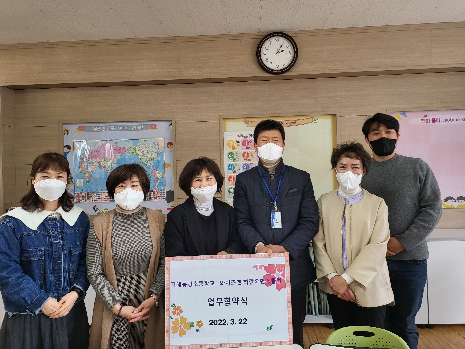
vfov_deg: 54.9
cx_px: 226
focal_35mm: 25
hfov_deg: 69.4
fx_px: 336
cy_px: 169
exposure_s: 1/60
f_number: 1.8
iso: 64
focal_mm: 5
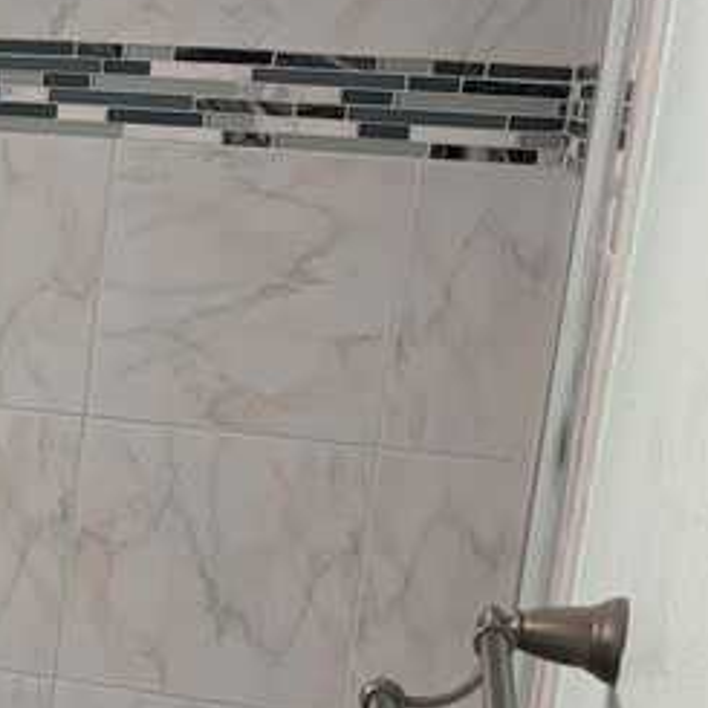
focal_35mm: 96
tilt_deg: -14.1
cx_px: -497
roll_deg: -4.4
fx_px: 2221
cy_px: 509
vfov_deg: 18.0
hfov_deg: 15.9
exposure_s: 1/120
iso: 125
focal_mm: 5.96
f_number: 1.6
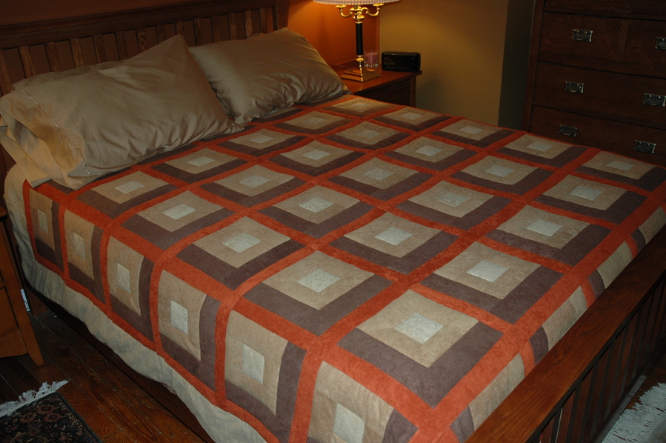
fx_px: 610
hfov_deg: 57.3
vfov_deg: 39.9
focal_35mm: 33
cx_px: 333
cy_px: 222
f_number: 3.8
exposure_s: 1/60
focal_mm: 22
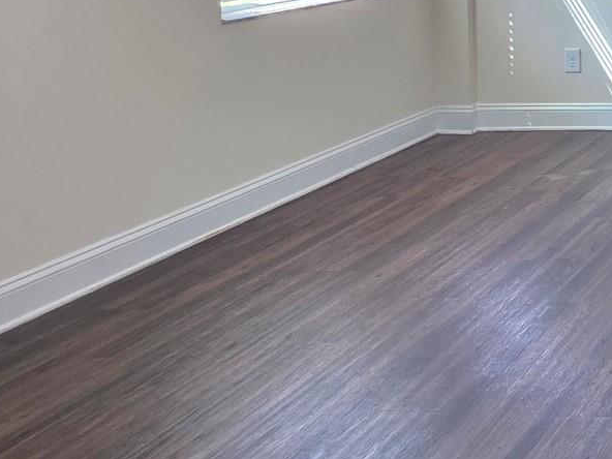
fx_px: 796
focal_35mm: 45
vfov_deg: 28.0
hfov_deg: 26.9
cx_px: 953
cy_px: -97
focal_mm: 2.2
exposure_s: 1/120
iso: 100
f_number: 1.9
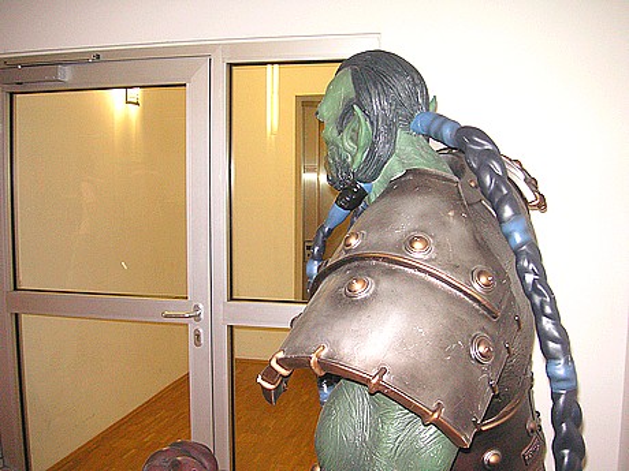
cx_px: 314
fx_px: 672
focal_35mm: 37
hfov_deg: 50.1
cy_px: 236
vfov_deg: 38.7
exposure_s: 1/45
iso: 160
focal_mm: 6.1
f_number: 2.8
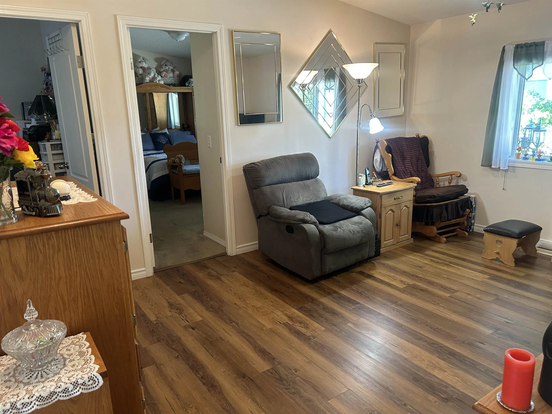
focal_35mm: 26
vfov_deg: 53.1
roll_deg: +2.0
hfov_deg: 67.3
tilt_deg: -14.0
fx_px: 415
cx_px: 276
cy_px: 207
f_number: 1.5
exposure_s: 1/60
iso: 200
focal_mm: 5.7
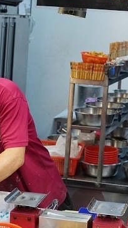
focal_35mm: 97
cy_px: -6
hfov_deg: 12.4
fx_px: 586
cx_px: 120
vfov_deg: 21.2
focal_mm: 28
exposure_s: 1/160
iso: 1600
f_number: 4
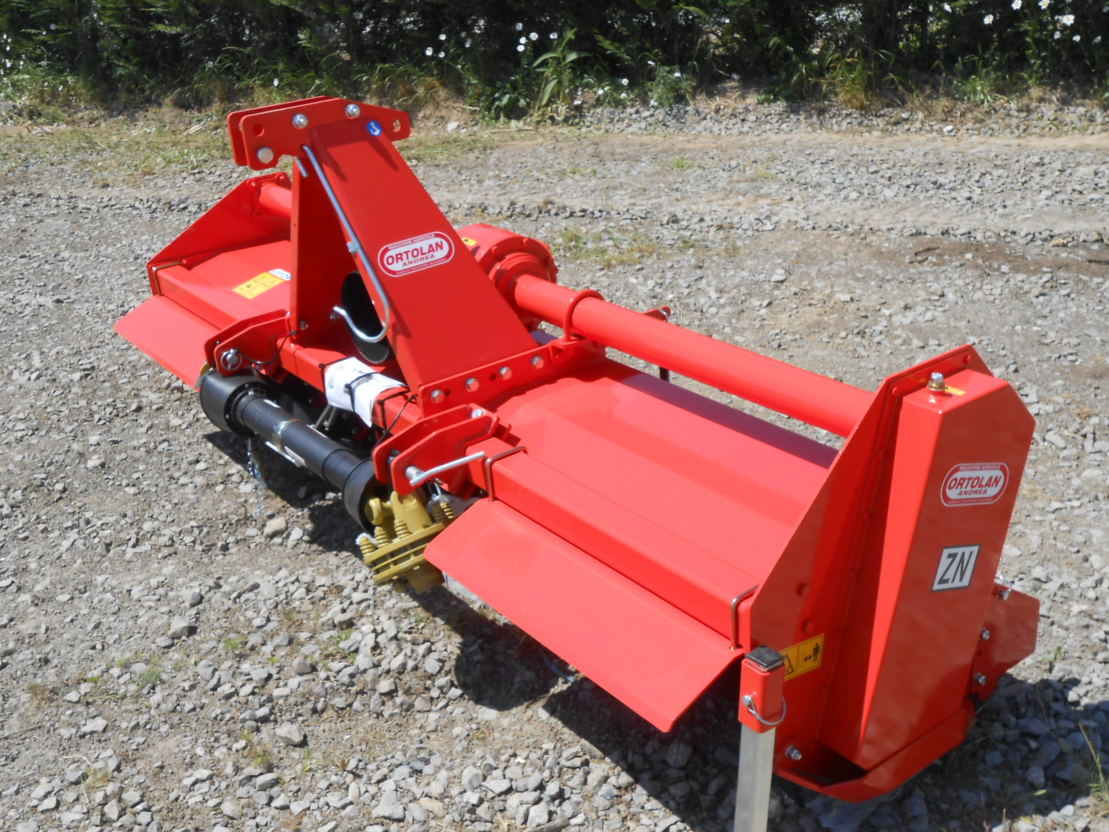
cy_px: 416
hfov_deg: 49.0
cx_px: 554
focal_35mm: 38
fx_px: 1217
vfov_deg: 37.7
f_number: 4.2
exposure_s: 1/500
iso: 80
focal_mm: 6.8
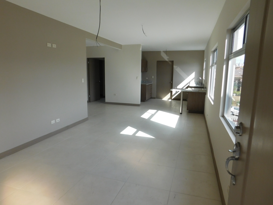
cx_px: 136
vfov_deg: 58.9
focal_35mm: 23
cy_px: 102
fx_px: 181
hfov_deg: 73.9
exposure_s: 1/250
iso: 125
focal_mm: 4
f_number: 3
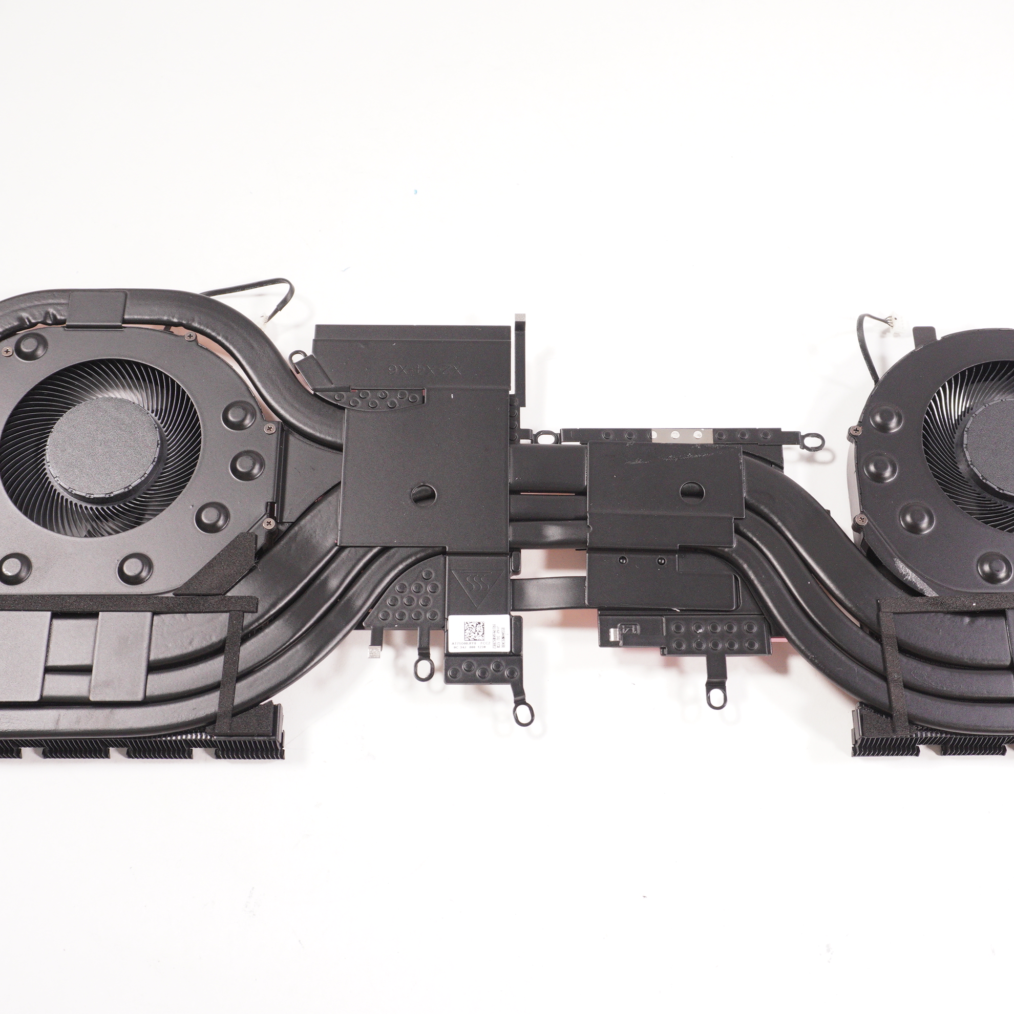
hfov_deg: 41.2
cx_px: 533
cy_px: 508
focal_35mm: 41
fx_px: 1347
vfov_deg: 41.3
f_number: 5.6
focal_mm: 21
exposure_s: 1/160
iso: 800
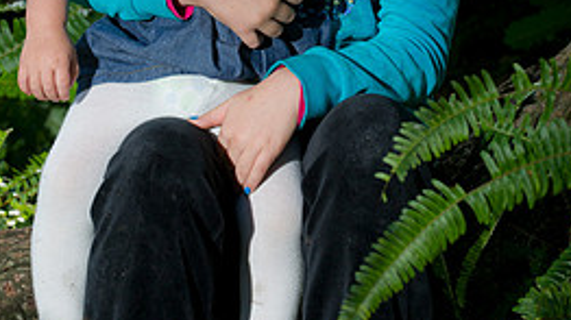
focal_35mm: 198
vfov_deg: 6.1
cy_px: -28
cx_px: 263
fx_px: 2996
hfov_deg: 10.9
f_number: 4.5
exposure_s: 1/200
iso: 320
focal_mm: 110
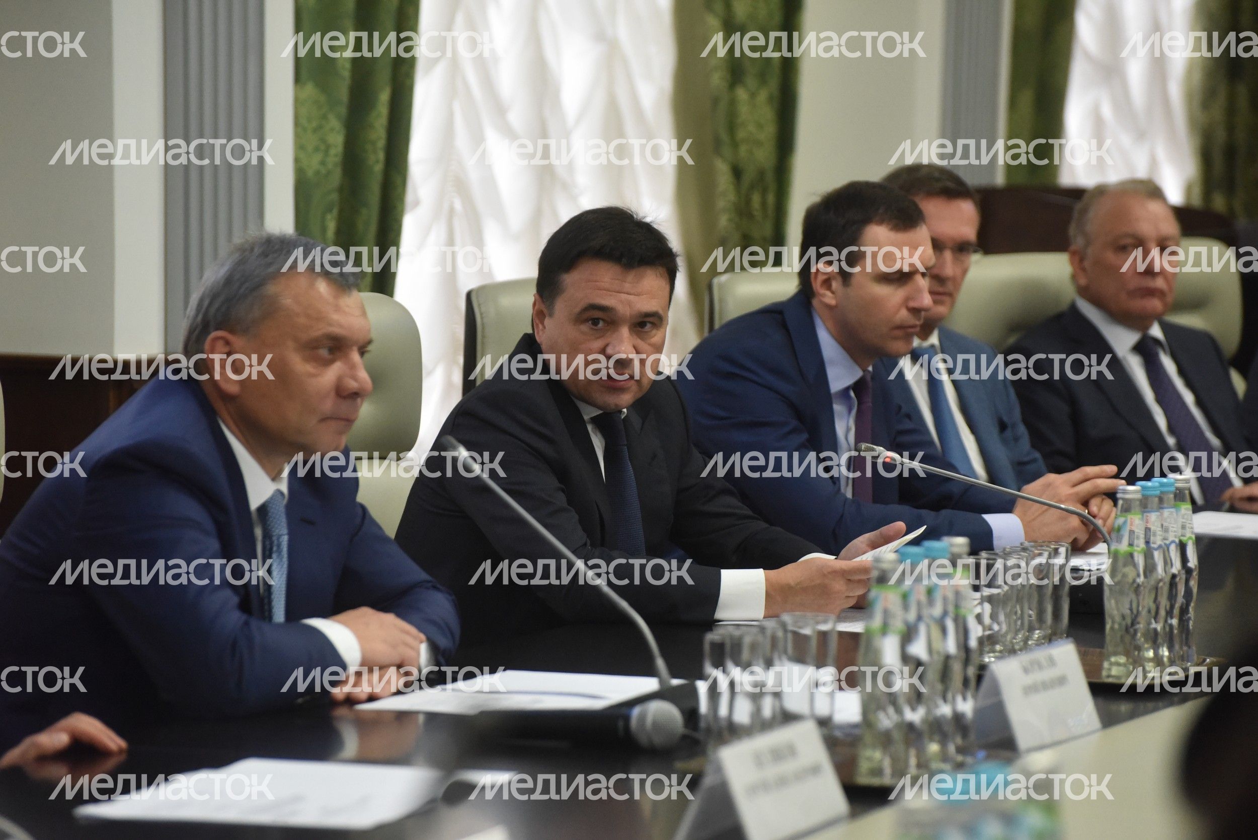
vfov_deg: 8.9
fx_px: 5417
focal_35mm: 155
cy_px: 420
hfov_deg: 13.2
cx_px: 629
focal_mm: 155
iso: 4000
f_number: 5
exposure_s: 1/160
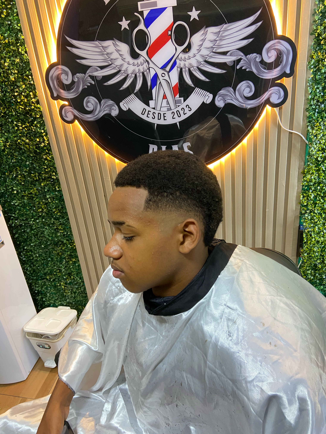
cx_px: 163
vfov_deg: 67.3
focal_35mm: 26
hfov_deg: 53.1
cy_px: 217
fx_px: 326
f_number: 1.8
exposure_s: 1/60
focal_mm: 4.25
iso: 320
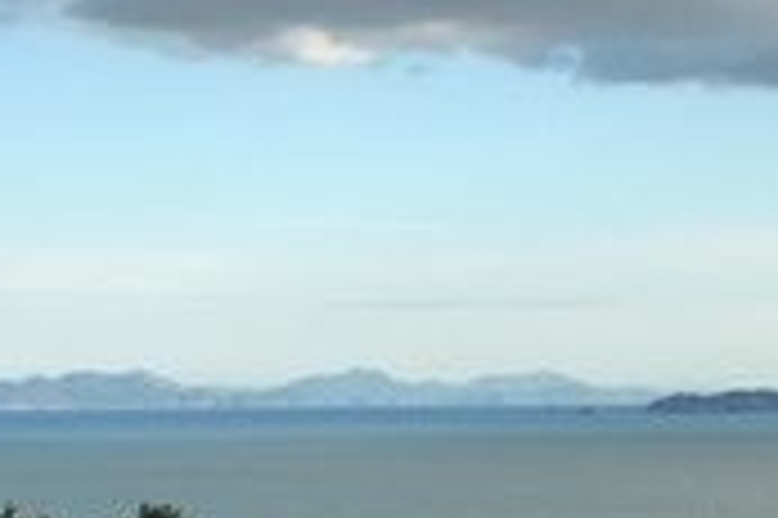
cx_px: 465
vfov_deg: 9.6
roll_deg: +0.2
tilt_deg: -2.7
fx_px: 3066
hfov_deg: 14.5
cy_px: 507
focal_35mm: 142
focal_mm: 4.15
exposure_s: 1/699
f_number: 2.2
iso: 25
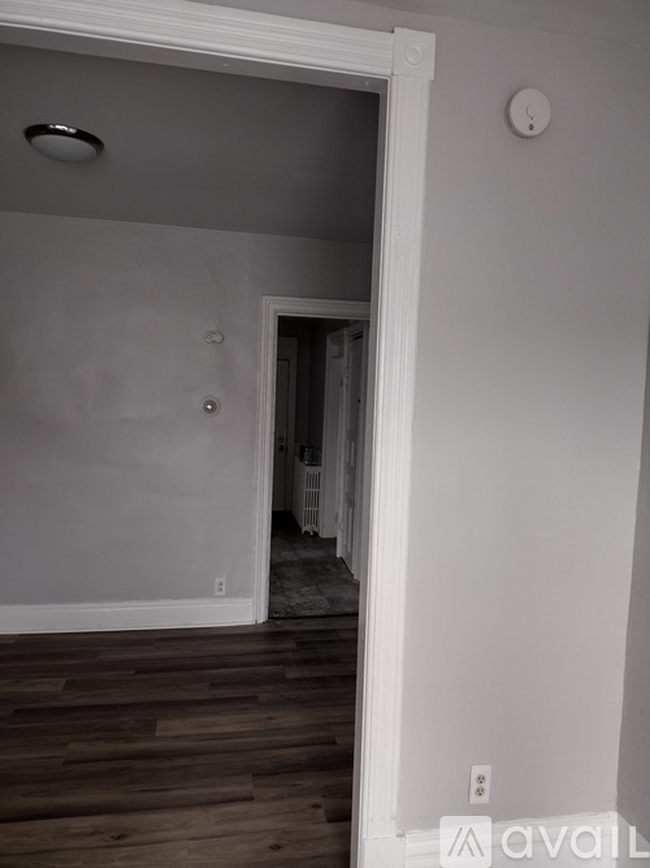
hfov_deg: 51.3
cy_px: 434
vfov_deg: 65.3
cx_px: 325
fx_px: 676
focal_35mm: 27
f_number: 1.7
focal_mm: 4.71
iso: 107
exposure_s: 1/60
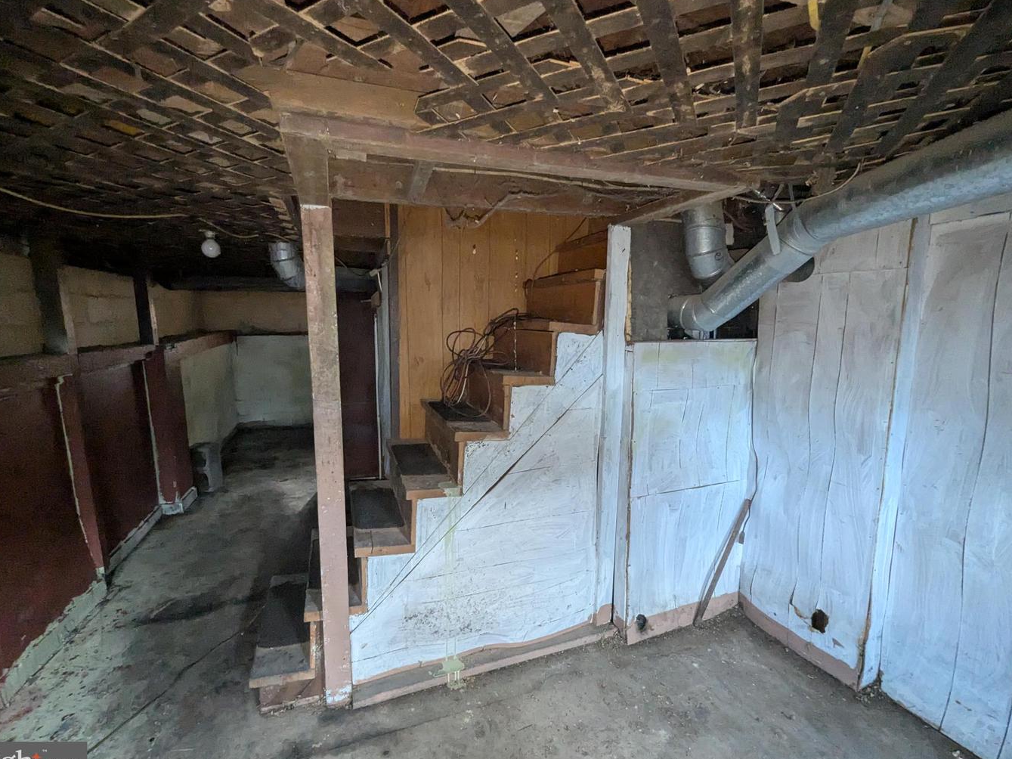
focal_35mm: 14
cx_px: 498
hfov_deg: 102.1
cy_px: 376
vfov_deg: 85.7
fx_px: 409
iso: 1046
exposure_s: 1/23.8
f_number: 2.2
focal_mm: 1.95
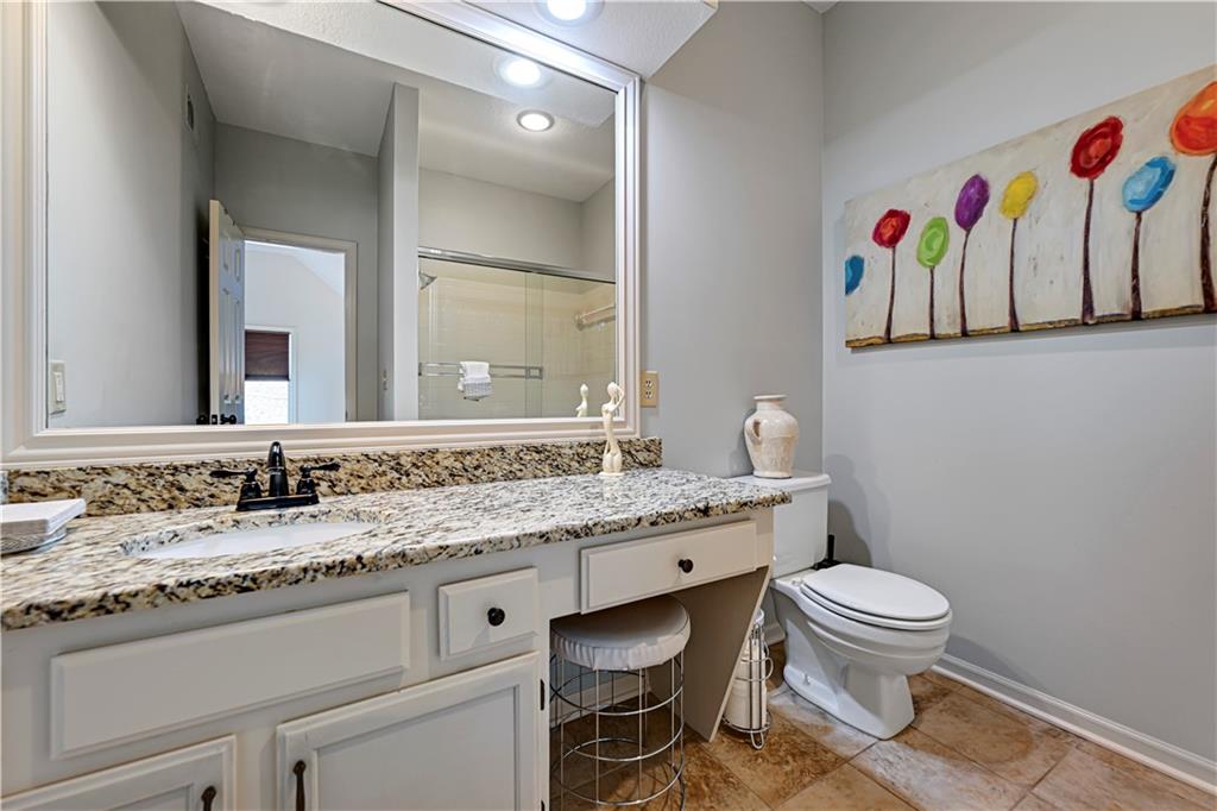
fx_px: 473
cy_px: 406
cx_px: 608
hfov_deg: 104.3
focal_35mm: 14
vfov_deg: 81.2
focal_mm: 14
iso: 100
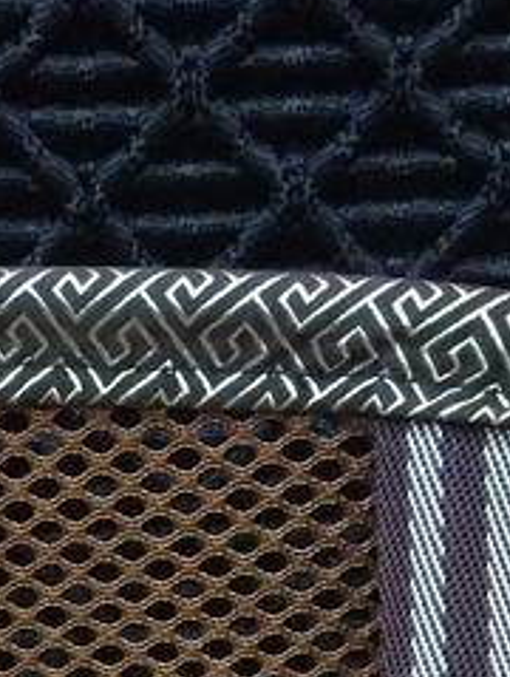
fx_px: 2429
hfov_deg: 11.8
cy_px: 1382
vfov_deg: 13.5
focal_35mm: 124
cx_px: -60
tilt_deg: -45.8
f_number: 2.2
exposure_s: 1/33
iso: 250
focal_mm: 4.15
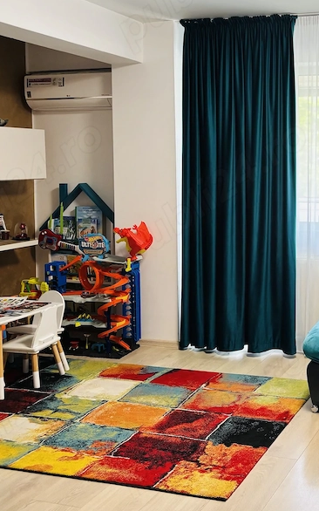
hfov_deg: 26.1
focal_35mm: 47
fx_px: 654
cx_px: 314
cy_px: 211
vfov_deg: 42.5
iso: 64
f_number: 1.6
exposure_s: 1/50
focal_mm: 5.96
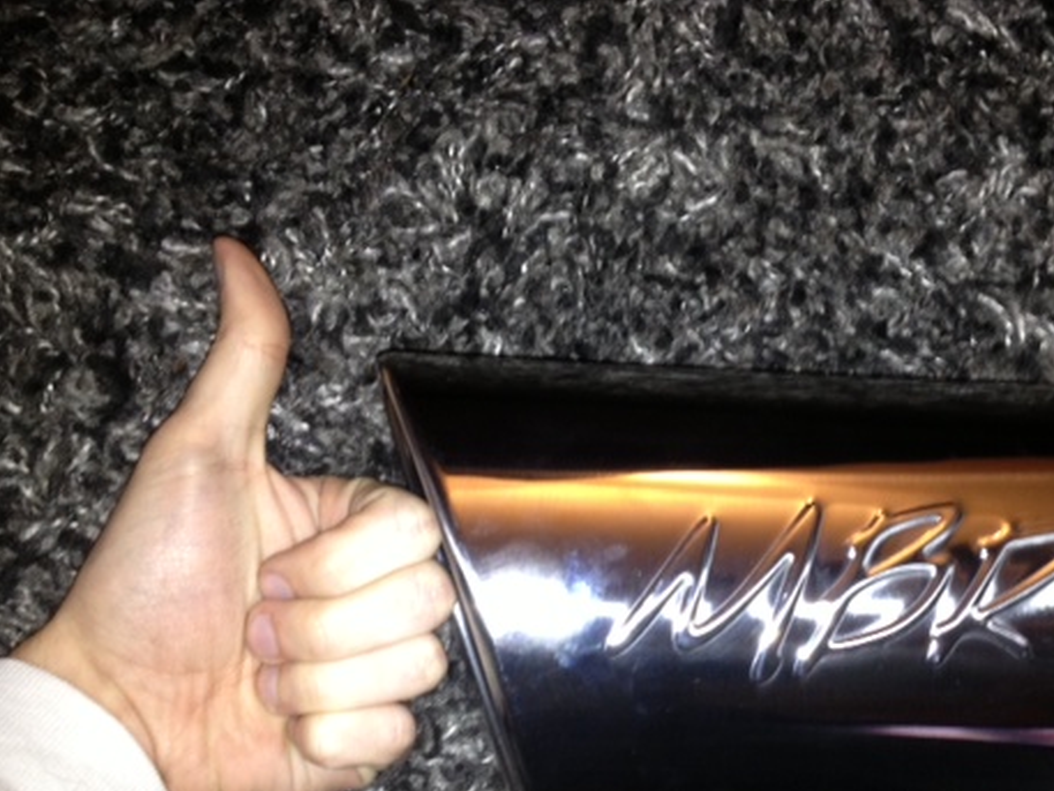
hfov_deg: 38.5
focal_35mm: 49
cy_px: 549
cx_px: 687
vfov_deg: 29.4
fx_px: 1492
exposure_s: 1/16
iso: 125
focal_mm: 4.28
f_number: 2.4
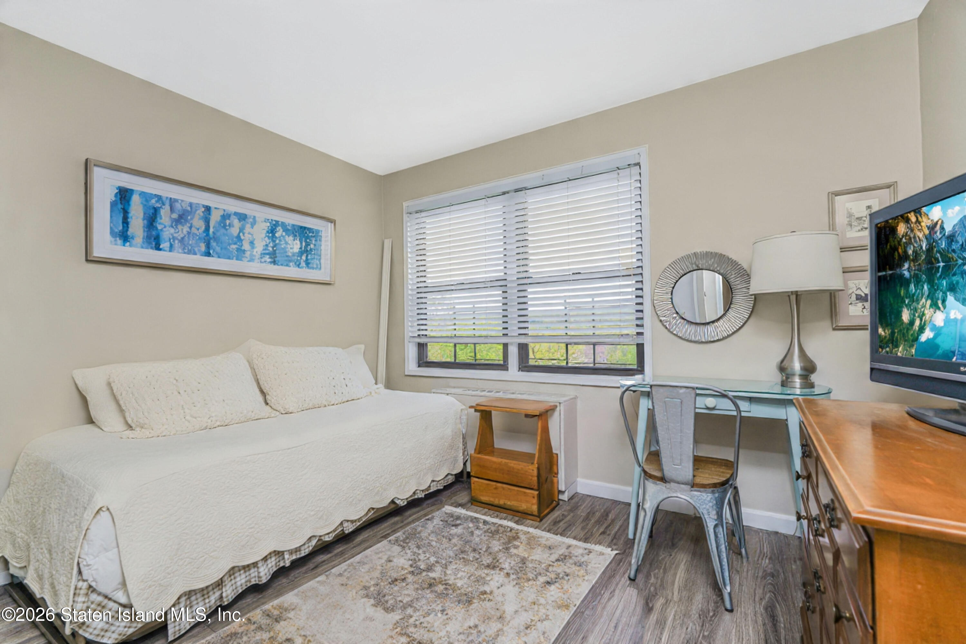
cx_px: 483
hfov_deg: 96.7
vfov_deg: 73.7
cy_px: 322
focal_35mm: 16
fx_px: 429
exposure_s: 1/60
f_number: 5.6
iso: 64
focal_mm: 16
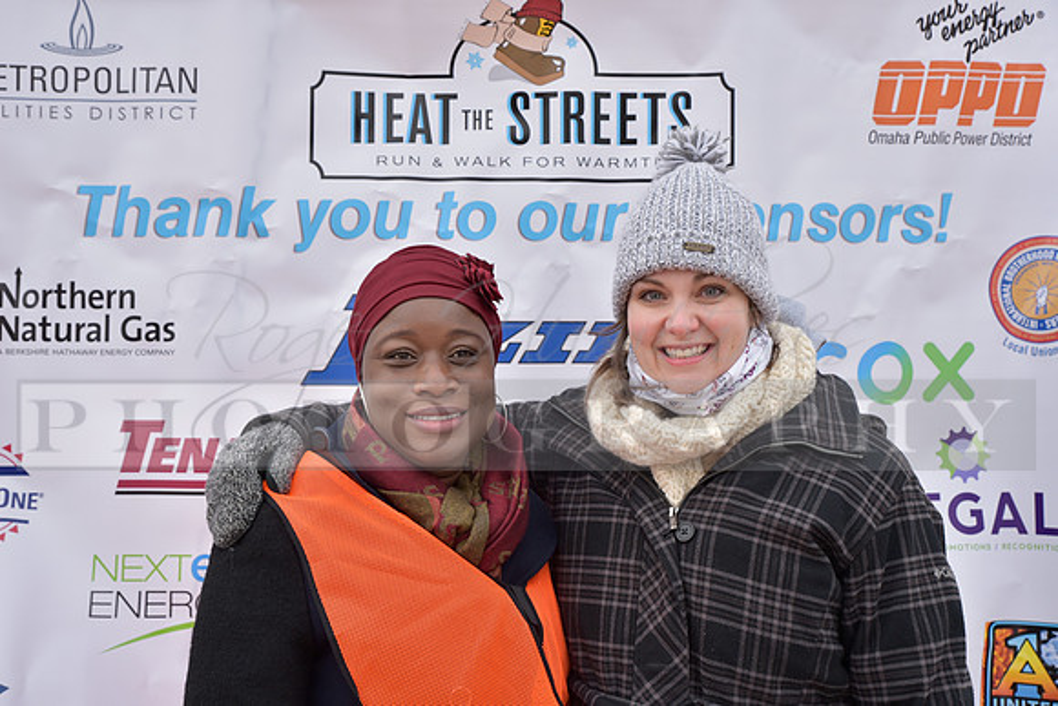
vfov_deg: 28.1
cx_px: 529
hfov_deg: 41.1
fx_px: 1411
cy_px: 353
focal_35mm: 48
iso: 400
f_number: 5.6
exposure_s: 1/125
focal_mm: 48
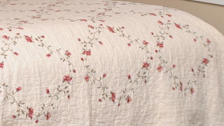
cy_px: -64
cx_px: 3
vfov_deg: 8.8
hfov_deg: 15.6
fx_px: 803
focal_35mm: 135
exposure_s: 1/60
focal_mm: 21
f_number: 3.8
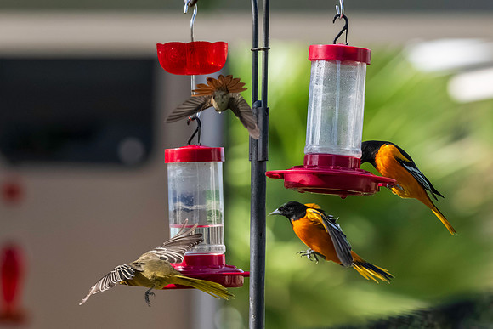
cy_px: -33
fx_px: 9901
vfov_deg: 1.9
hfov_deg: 2.9
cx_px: 222
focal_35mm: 723
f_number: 6.3
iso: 3200
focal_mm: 290
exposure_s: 1/4000
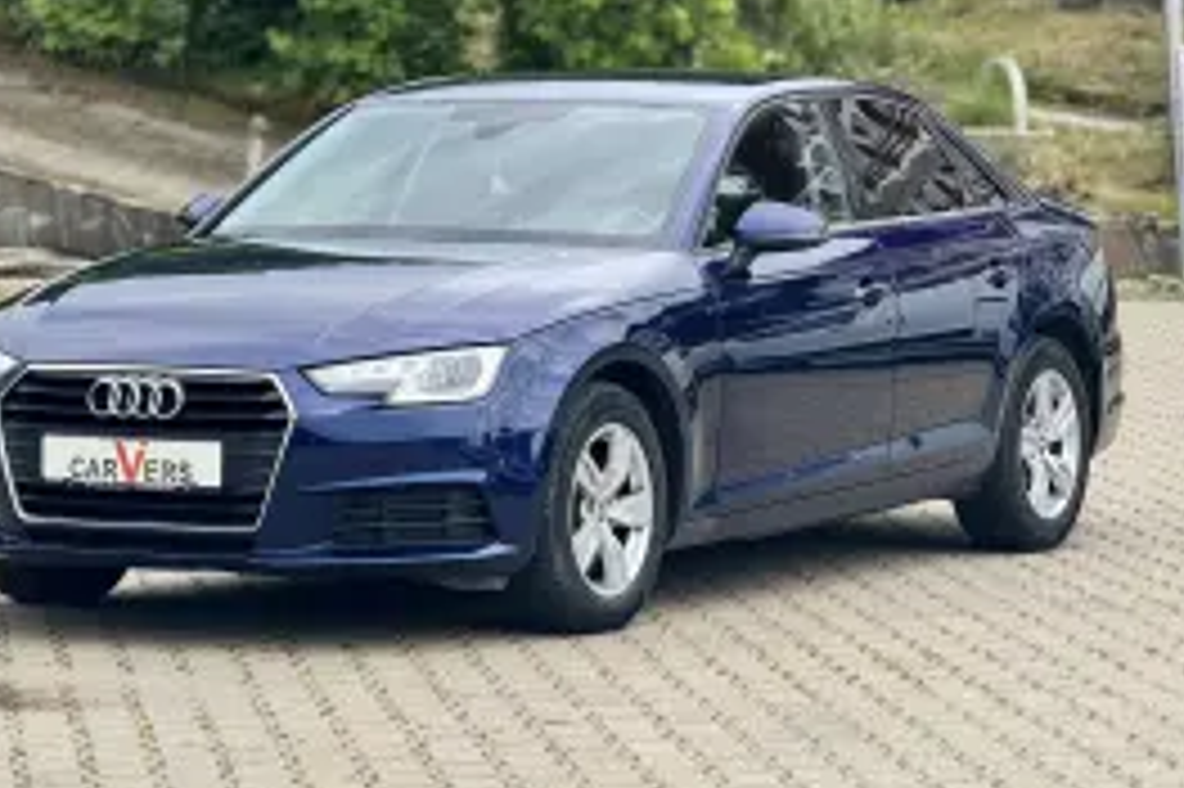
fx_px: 5620
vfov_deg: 8.0
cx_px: 531
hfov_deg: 12.0
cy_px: 207
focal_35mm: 171
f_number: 2.8
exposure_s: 1/870
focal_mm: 15.66
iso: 50
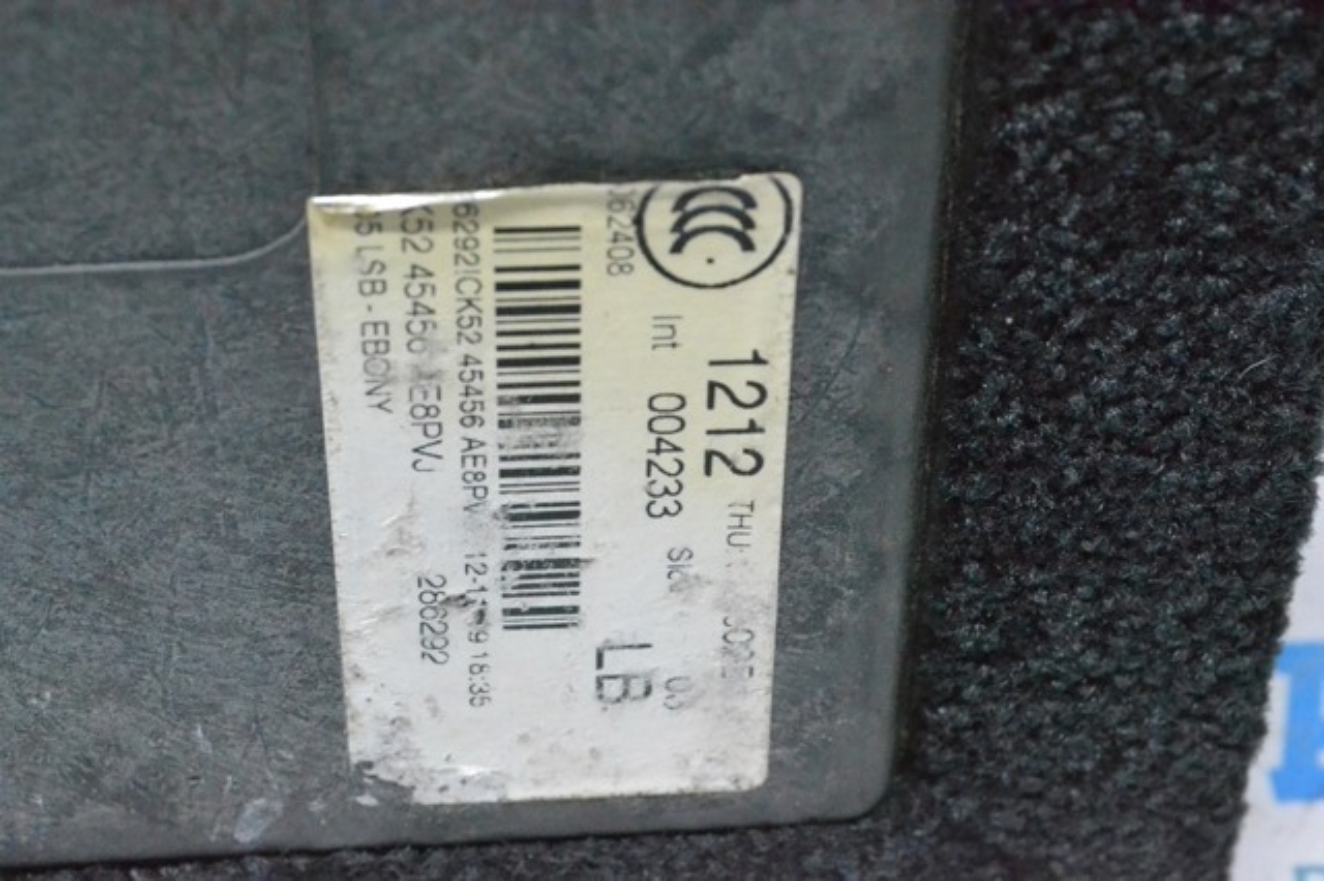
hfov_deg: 24.6
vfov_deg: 16.5
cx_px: 662
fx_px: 3032
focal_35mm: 82
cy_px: 440
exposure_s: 1/125
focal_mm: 55
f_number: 10
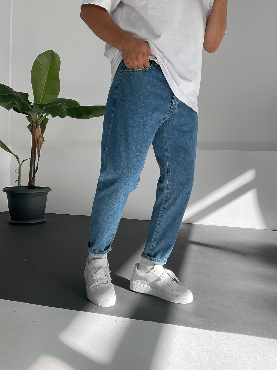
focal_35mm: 29
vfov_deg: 61.7
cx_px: 138
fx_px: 309
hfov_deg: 48.2
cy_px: 185
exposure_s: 1/340
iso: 16
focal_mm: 3
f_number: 1.8
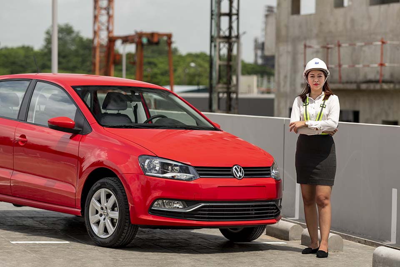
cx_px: 200
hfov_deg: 19.5
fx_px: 1167
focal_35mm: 105
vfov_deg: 13.0
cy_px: 134
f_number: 3.2
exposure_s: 1/250
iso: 40
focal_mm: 105
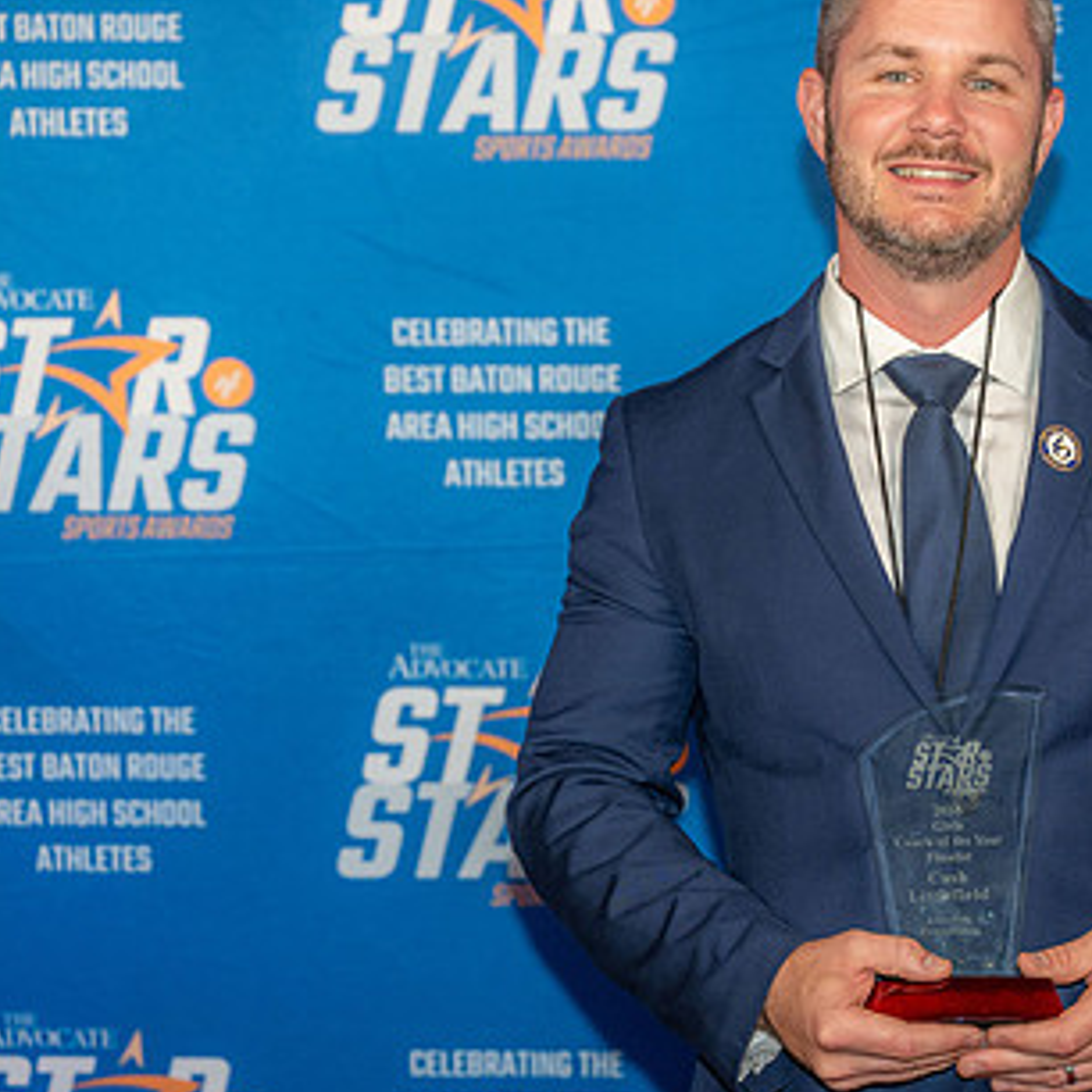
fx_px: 3569
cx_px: 771
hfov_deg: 17.3
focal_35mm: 100
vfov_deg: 17.4
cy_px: 544
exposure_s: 1/125
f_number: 3.5
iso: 320
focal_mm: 62
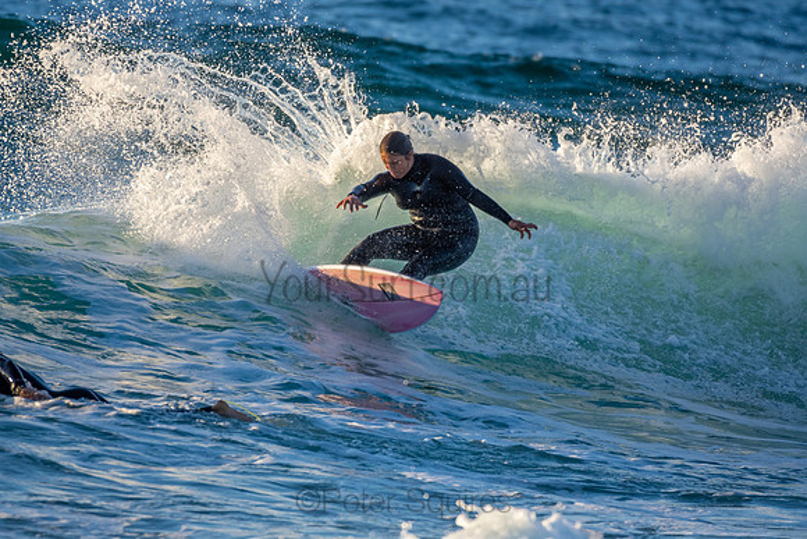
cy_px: 270
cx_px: 404
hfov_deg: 2.7
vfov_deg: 1.8
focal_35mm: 750
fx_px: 16816
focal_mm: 500
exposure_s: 1/1250
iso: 640
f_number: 5.6
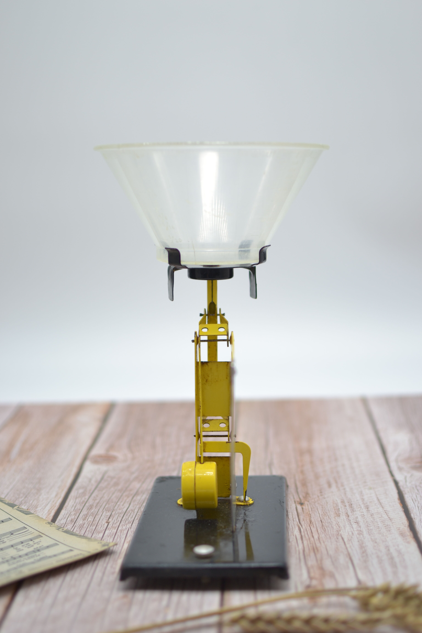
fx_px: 923
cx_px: 211
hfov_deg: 25.8
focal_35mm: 52
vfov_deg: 37.9
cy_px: 316
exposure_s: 1/400
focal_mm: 35
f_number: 1.8
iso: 100
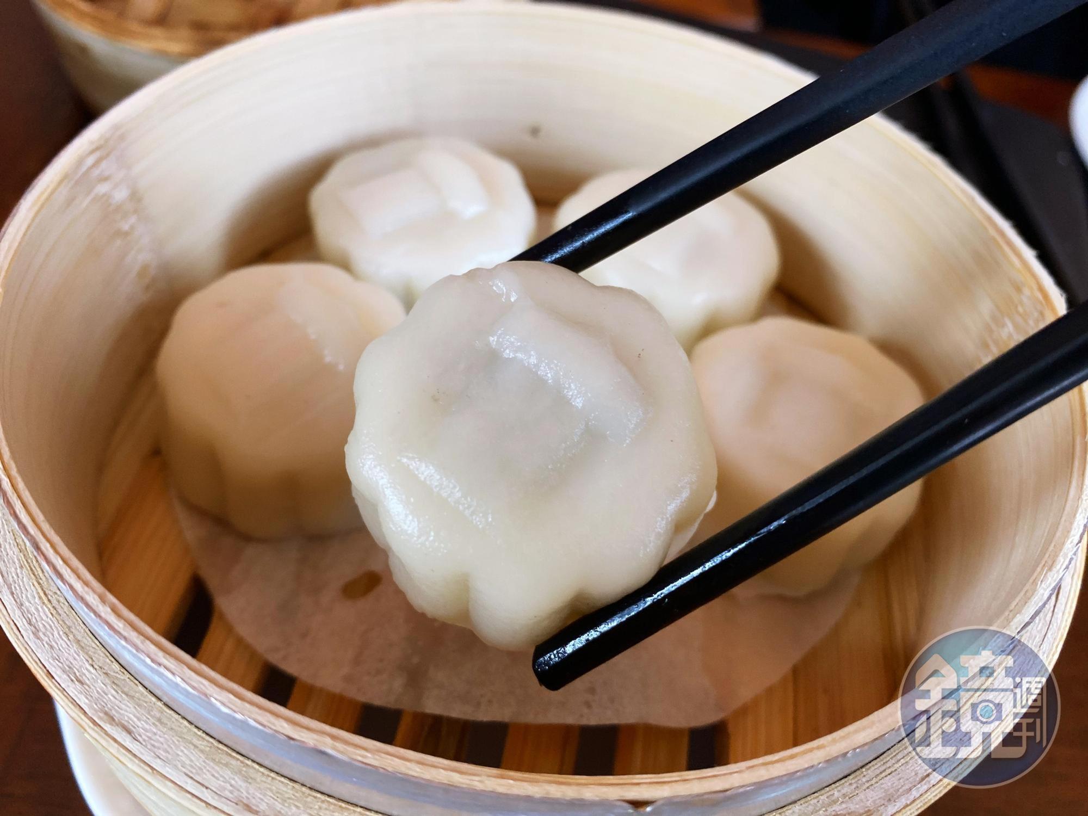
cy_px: 408
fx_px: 817
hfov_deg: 67.3
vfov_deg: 53.1
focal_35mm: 26
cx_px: 544
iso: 200
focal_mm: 4.25
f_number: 1.8
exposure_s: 1/60
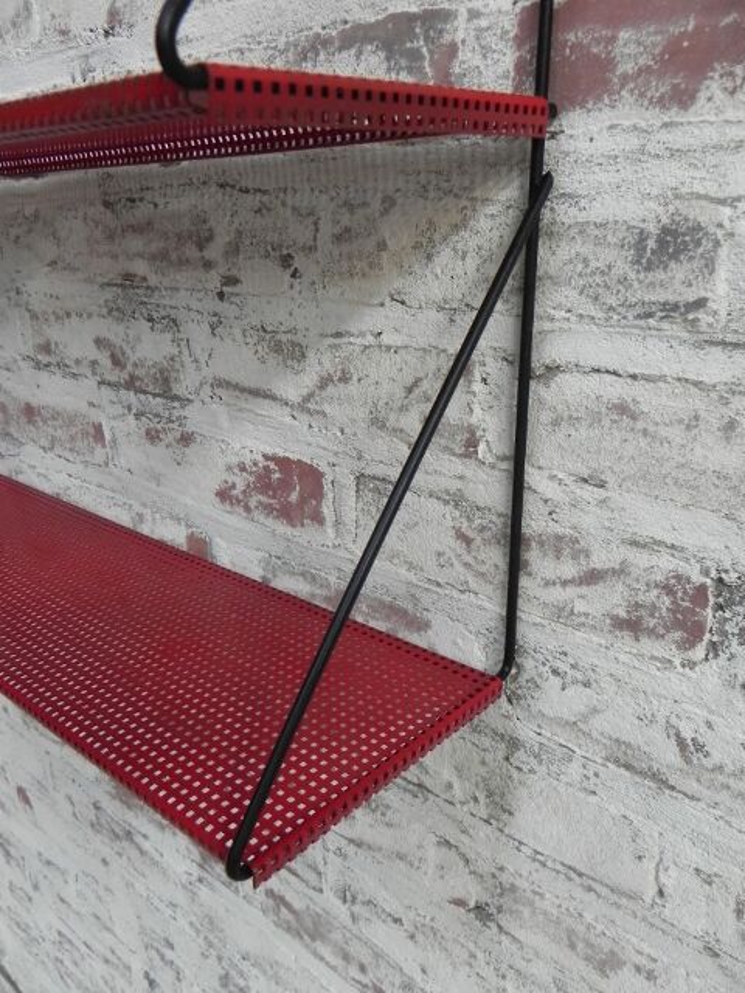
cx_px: 372
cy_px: 496
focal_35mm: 29
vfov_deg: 61.7
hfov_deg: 48.2
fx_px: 832
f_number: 2.8
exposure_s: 1/39.8
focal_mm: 5.2
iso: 160
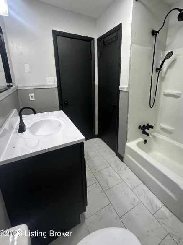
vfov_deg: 94.0
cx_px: 103
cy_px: 106
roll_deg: -0.4
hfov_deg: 77.7
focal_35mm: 16
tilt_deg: -12.5
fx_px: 113
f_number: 2.2
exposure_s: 1/120
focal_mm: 2.22
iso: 200
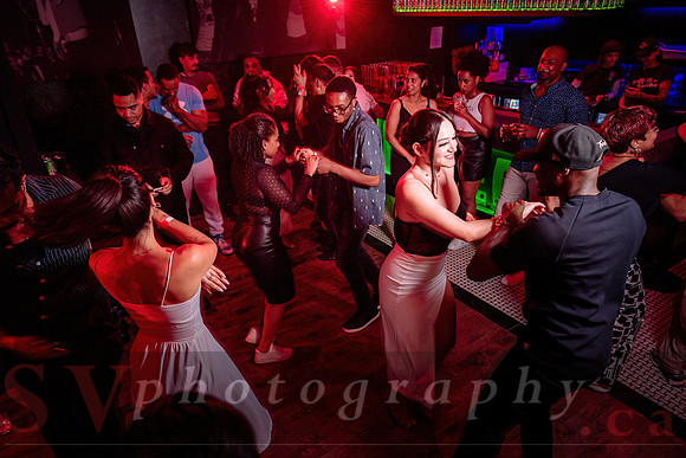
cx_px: 343
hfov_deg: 72.5
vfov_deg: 52.1
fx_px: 468
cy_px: 229
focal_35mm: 25
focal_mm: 24
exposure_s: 1/25
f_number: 3.2
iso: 800
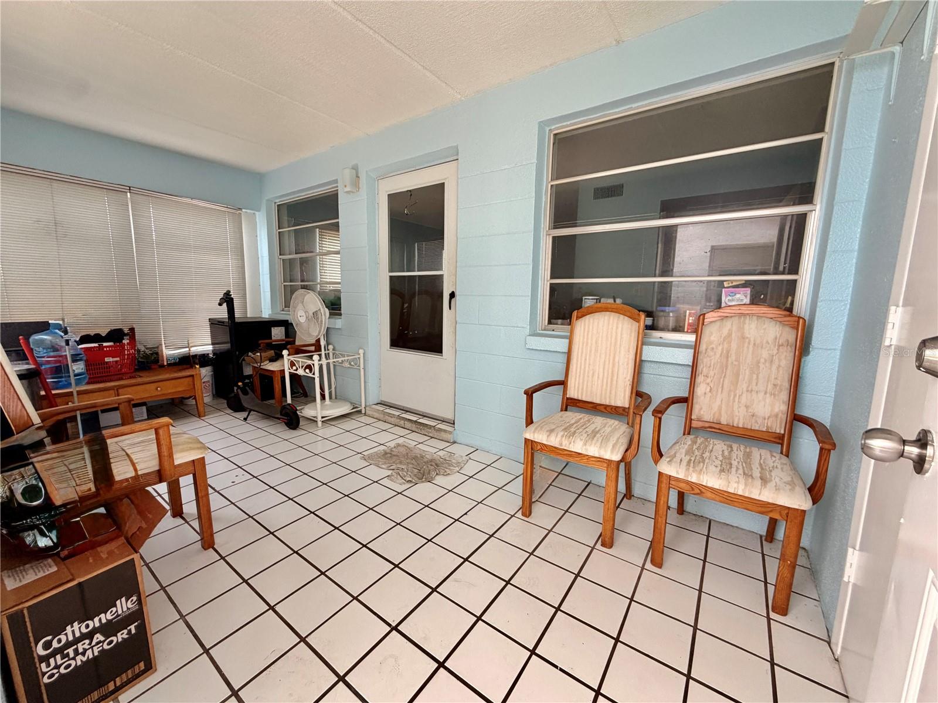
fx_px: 379
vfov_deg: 85.7
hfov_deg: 102.1
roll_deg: -0.8
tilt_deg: -8.0
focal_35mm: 14
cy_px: 352
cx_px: 469
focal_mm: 2.22
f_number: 2.2
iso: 200
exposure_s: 1/121
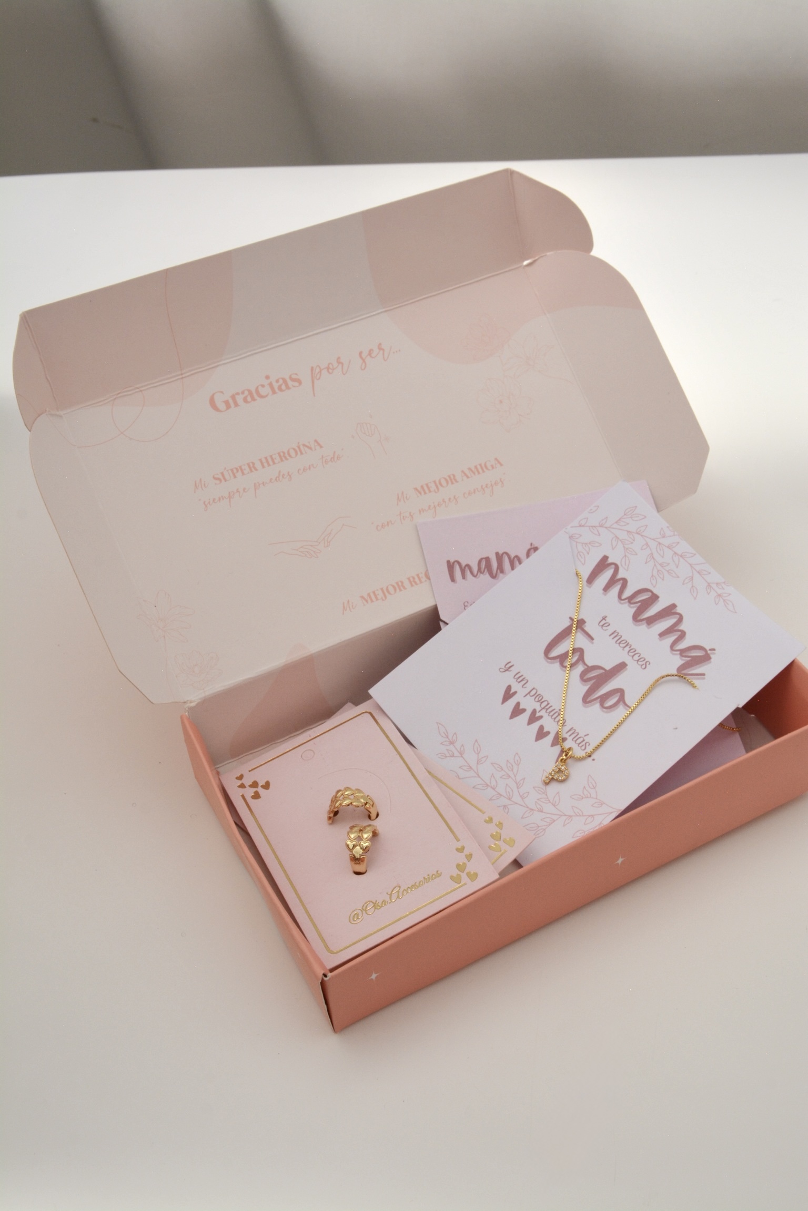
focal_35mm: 45
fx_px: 1515
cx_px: 404
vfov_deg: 43.6
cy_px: 606
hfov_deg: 29.9
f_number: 14
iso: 500
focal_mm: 30
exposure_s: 1/800
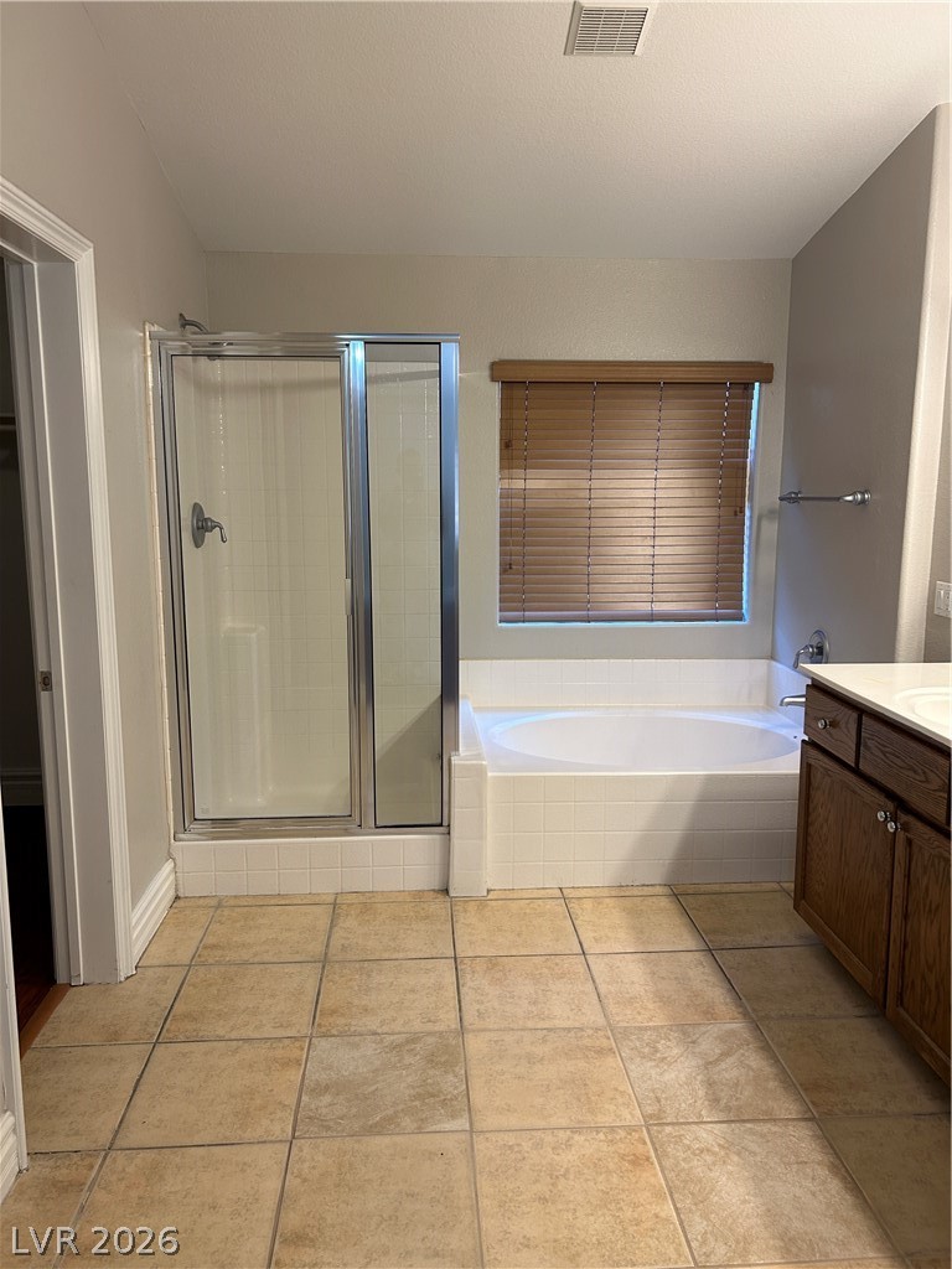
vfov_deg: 67.3
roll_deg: +0.2
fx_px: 953
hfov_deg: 53.1
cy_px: 634
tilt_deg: -9.4
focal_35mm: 26
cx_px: 476
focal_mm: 5.7
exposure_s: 1/120
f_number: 1.5
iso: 100
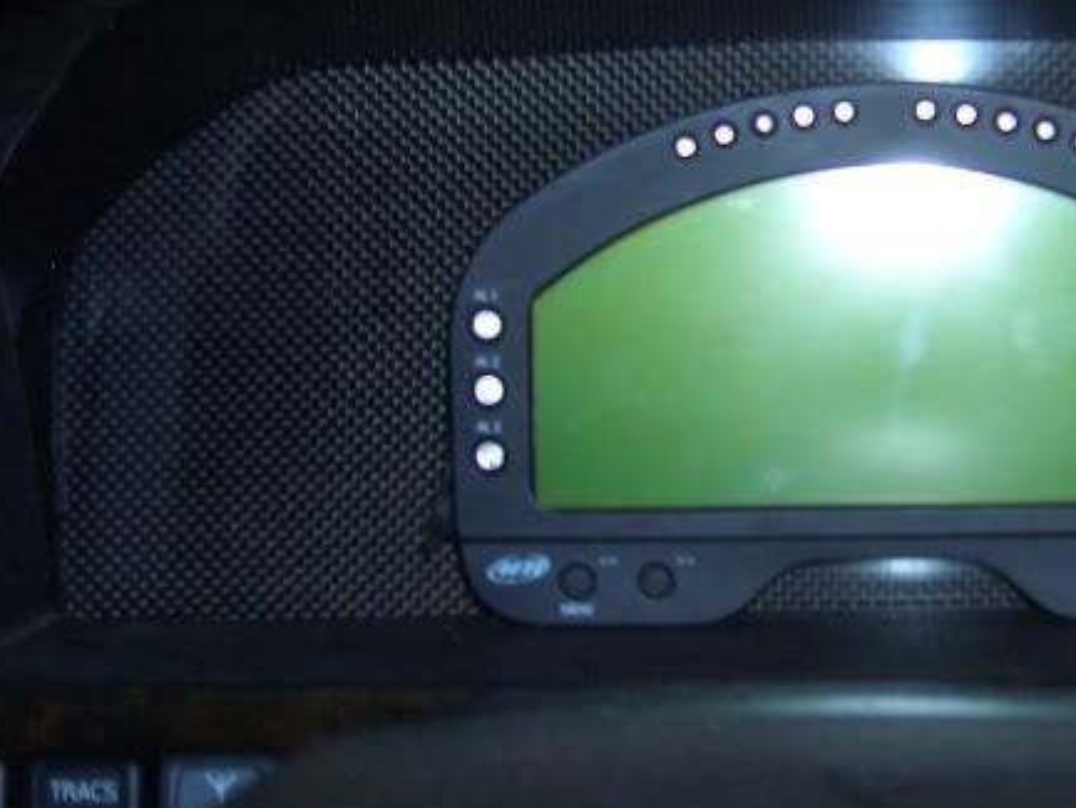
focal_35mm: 72
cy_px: 338
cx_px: 939
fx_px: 2239
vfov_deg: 20.4
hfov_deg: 26.3
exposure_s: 1/60
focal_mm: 8
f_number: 2.8
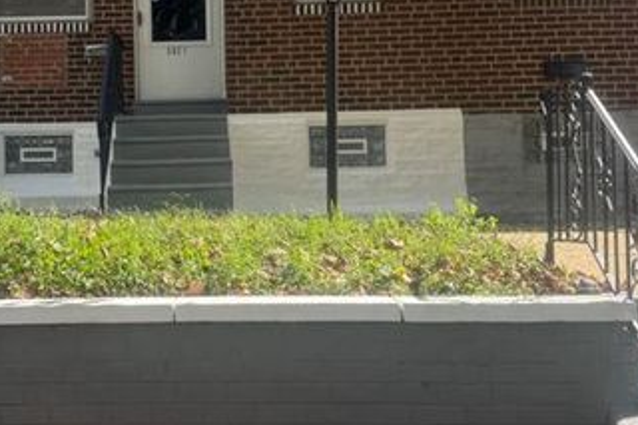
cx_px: 169
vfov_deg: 25.8
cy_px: 139
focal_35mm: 52
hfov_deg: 37.4
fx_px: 921
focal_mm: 6.76
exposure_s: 1/1524
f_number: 1.78
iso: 80
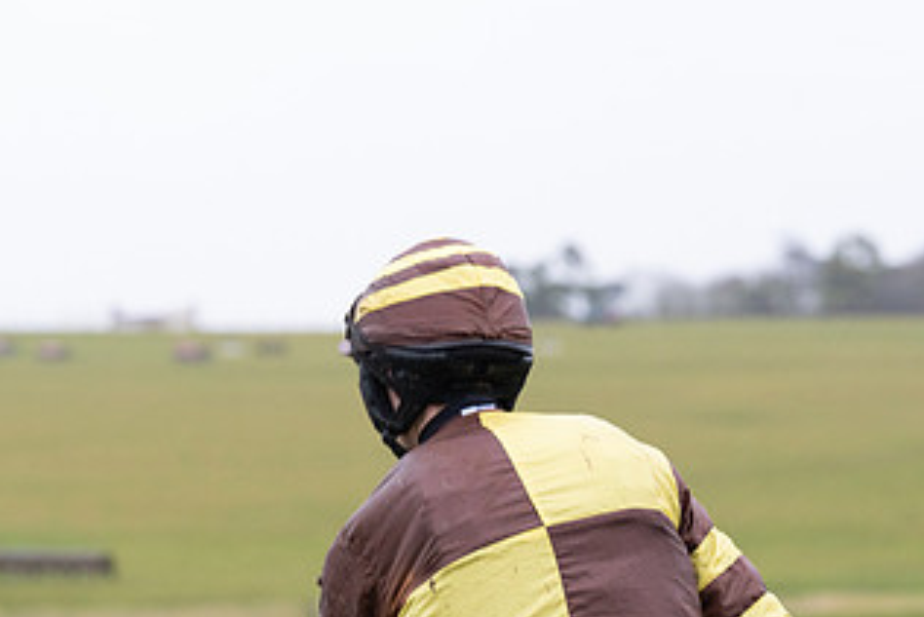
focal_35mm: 248
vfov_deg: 5.5
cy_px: 560
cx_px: 351
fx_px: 6368
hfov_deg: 8.3
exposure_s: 1/125
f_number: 5
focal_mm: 135
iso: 2000
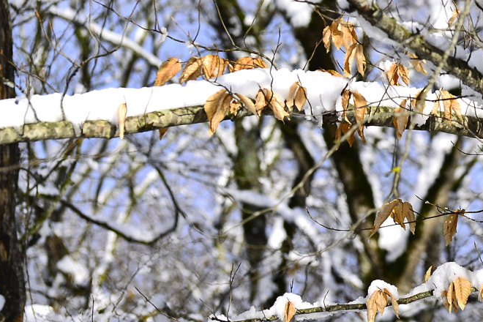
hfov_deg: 5.3
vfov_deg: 3.5
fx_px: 5205
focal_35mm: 388
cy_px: 20
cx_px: 558
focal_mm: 125
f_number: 5.6
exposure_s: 1/320
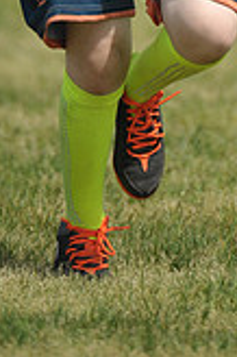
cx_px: 187
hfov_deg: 1.0
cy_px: -224
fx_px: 14031
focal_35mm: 1418
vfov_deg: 1.5
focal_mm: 400
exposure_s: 1/4000
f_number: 4
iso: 640
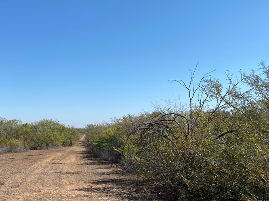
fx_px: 311
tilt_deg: +1.1
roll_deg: +0.7
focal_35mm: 40
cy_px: 131
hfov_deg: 45.0
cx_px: 63
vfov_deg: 35.6
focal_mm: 4.25
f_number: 1.8
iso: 32
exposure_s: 1/3205
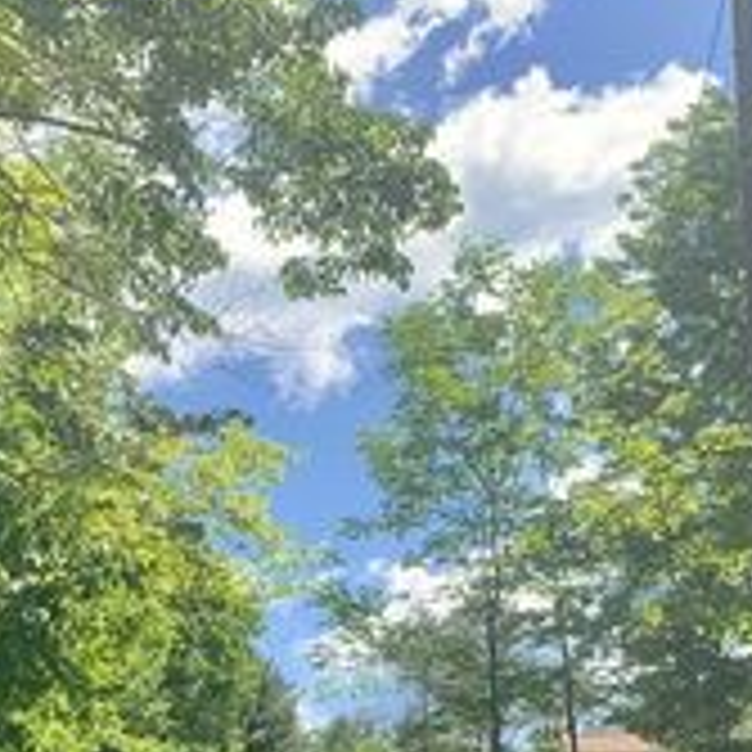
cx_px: 329
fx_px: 1696
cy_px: 781
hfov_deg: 25.0
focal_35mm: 69
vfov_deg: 23.7
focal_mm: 4.25
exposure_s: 1/1100
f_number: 1.8
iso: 25
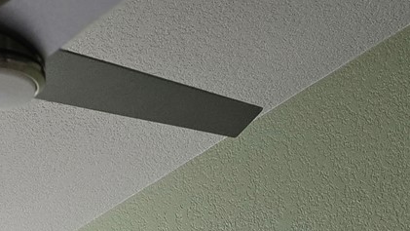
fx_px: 1327
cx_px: 62
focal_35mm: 122
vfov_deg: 8.3
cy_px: 702
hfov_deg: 17.4
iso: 250
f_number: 1.7
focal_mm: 6.3
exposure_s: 1/359
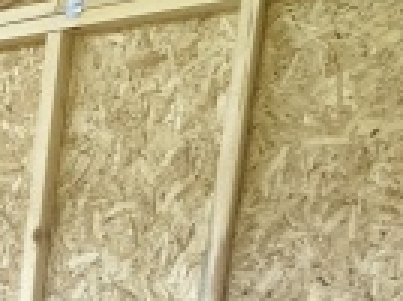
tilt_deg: -8.9
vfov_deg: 19.7
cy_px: 415
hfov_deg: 19.9
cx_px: -346
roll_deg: -1.6
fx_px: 779
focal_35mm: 67
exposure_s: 1/99
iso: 250
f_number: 2.2
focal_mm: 2.22
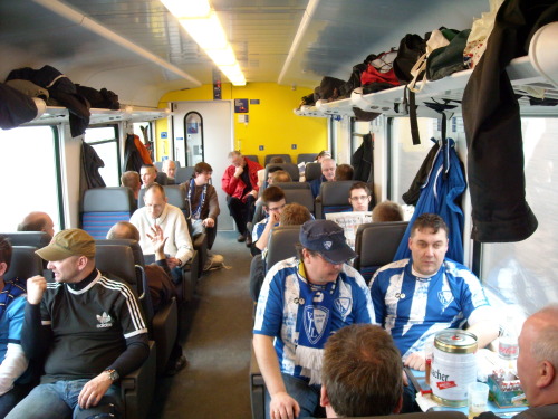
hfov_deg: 52.6
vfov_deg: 40.7
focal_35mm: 35
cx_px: 279
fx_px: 564
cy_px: 210
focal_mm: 5.7
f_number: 2.8
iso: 400
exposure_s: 1/54
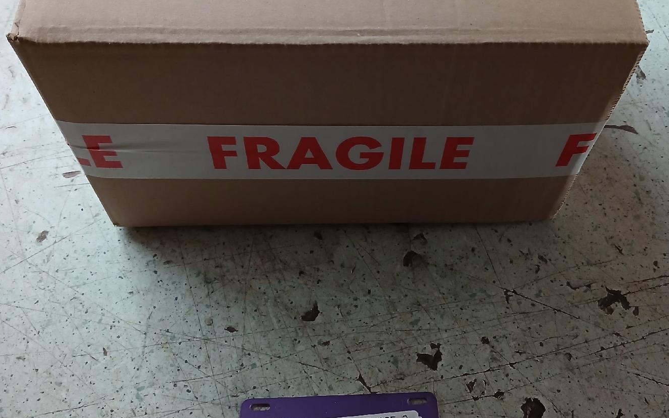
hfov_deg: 50.4
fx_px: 711
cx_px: 333
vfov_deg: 32.7
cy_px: 185
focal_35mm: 39
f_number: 1.8
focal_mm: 3.98
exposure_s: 1/50
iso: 250
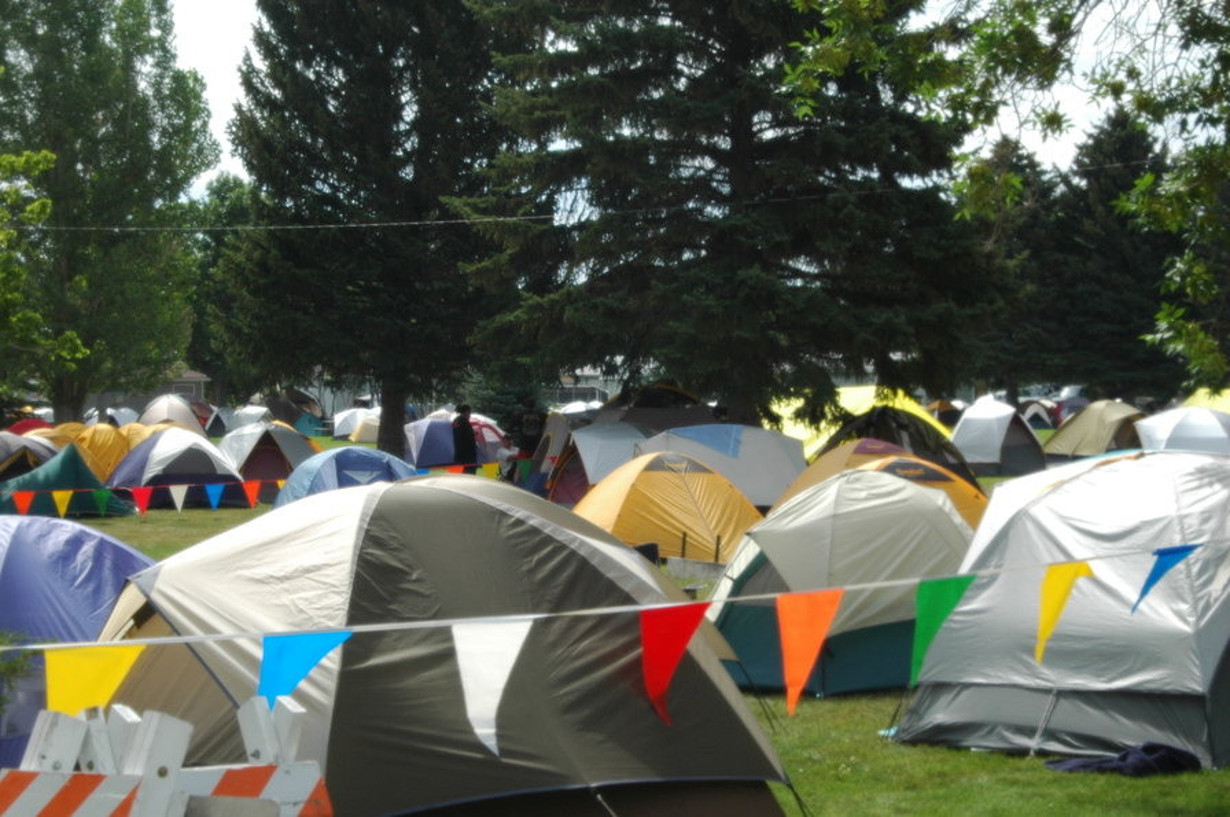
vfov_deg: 17.4
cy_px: 408
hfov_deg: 26.0
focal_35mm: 78
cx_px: 615
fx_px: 2662
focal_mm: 52
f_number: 8
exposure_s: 1/400
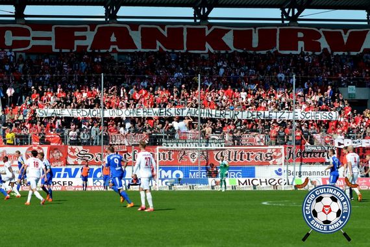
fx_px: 1264
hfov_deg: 16.7
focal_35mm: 123
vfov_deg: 11.1
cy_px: 124
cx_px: 185
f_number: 4
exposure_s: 1/1000
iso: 100
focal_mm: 82
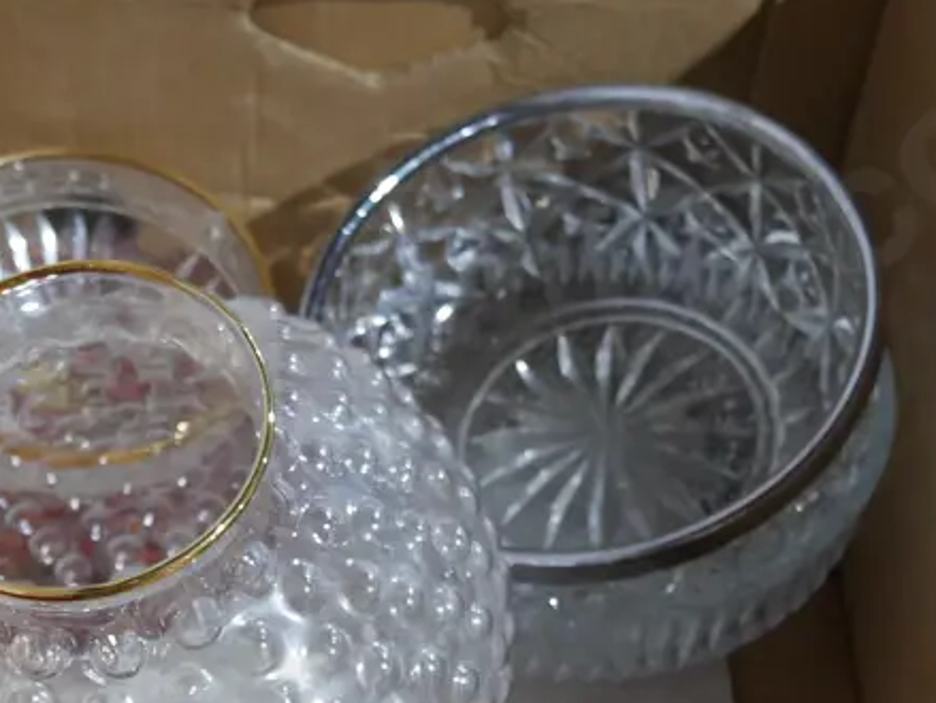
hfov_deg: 27.6
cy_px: 627
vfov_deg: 20.6
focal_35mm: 70
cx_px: 320
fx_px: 1894
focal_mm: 15
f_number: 4
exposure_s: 1/60
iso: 1250
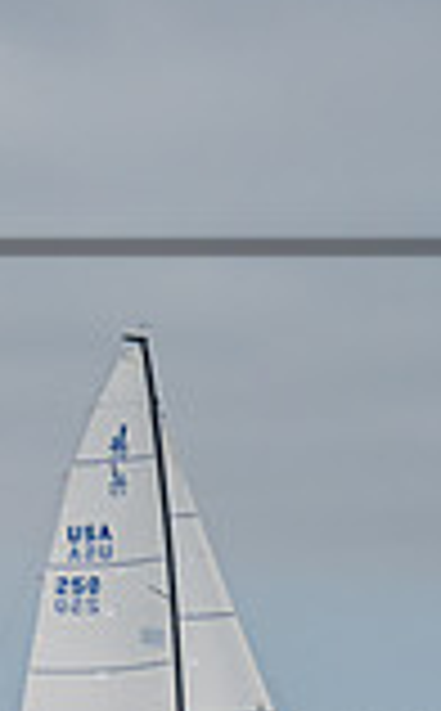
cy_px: 360
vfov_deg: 2.7
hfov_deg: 1.7
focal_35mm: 781
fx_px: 15101
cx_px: -765
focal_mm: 160
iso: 160
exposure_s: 1/640
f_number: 6.3
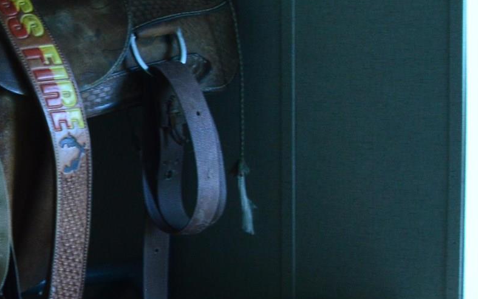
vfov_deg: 7.6
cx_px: -33
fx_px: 2254
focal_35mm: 173
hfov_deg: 11.9
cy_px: 100
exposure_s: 1/20
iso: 400
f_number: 6.3
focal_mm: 29
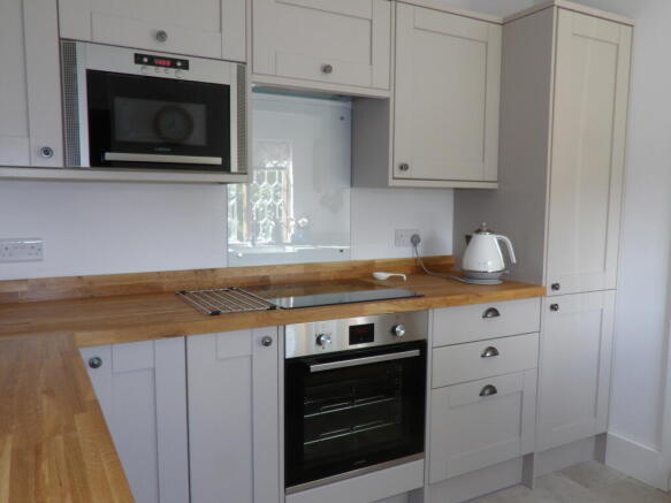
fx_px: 543
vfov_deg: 49.7
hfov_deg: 63.5
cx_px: 336
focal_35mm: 28
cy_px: 252
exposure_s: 1/30
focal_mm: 5.1
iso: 168
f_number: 4.3
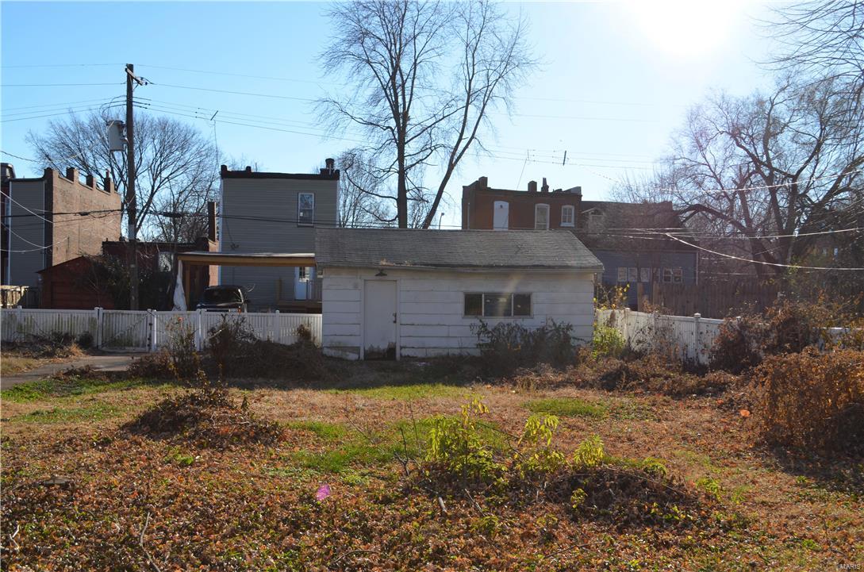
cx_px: 432
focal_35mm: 39
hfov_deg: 49.6
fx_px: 934
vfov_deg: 34.1
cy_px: 286
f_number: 10
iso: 100
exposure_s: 1/200
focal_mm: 26
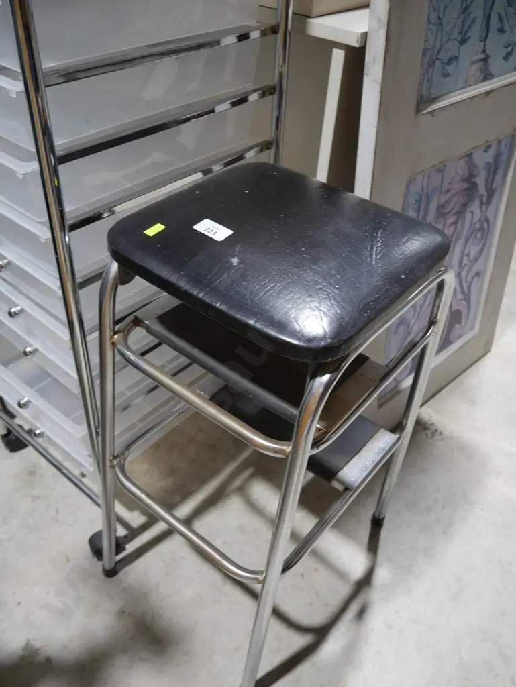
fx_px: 596
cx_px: 258
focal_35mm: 30
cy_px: 344
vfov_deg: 59.9
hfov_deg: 46.8
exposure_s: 1/60
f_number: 3.6
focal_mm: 15
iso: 400
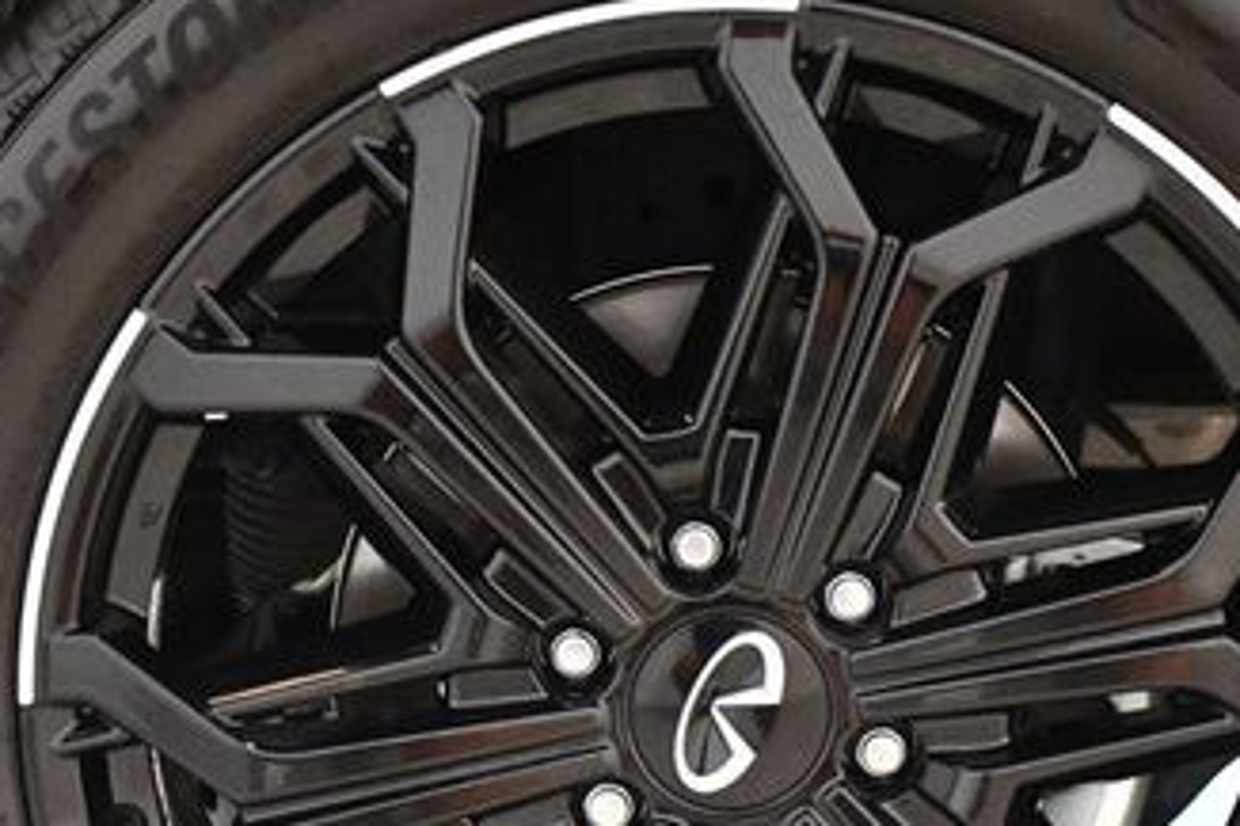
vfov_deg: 13.3
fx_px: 3511
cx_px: 704
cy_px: 731
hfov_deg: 20.0
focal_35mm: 102
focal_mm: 35
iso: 10000
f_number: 4.2
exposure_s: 1/60
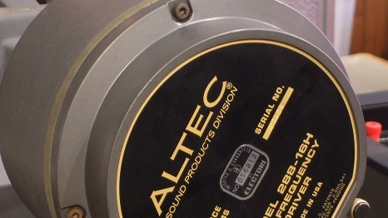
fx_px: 1461
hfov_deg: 15.1
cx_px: 201
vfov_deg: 8.5
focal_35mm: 142
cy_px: 137
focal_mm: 19.7
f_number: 4.8
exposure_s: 1/6
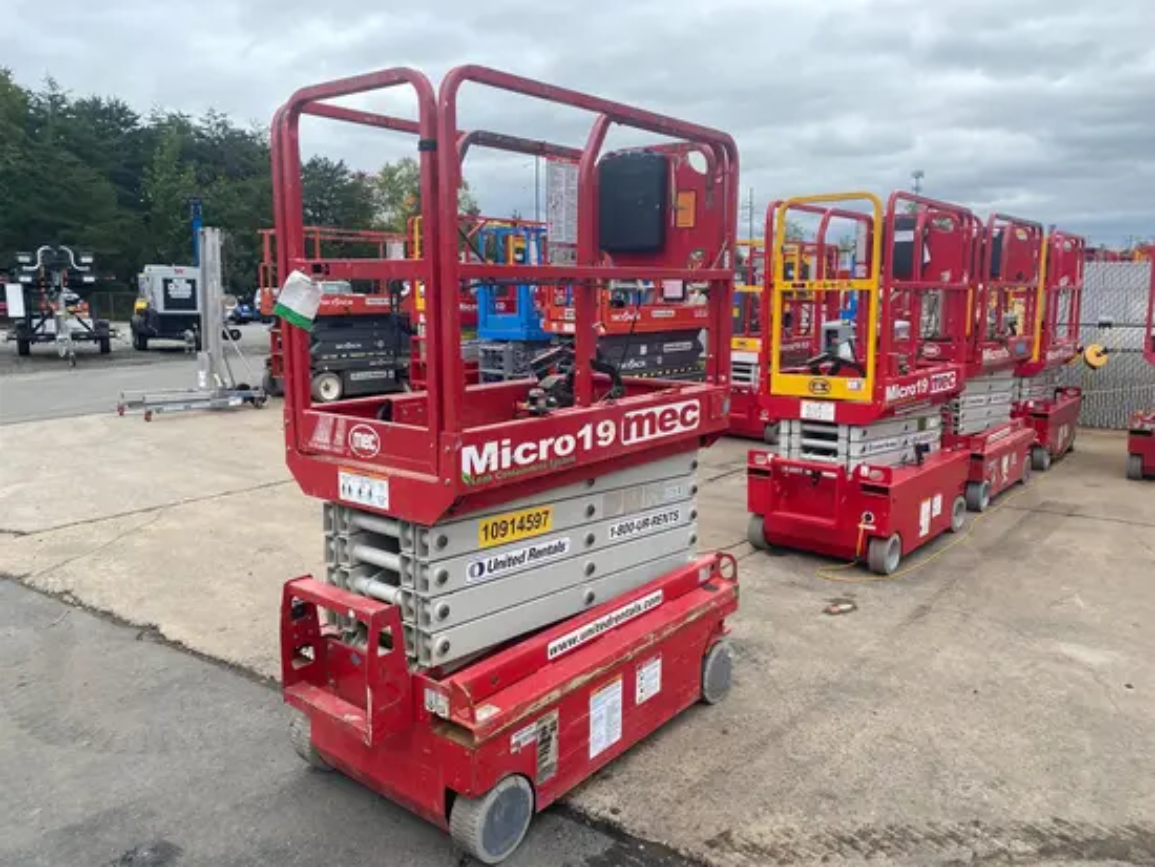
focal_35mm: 26
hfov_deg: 67.3
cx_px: 578
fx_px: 868
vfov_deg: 53.1
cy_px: 434
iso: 32
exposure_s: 1/767
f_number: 1.8
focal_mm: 4.25
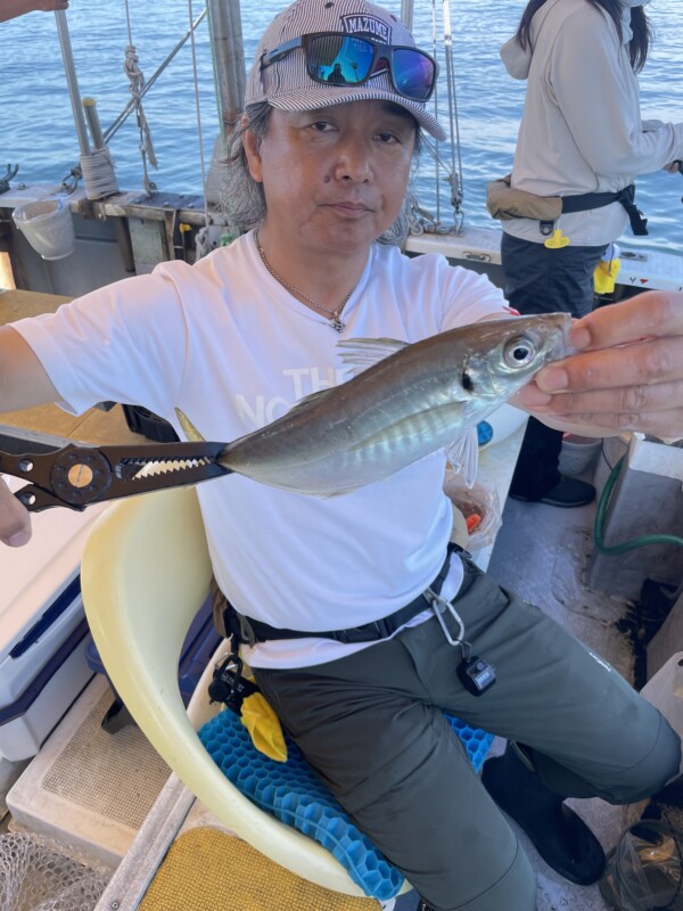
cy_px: 456
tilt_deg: -33.7
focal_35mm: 26
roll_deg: +2.3
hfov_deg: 53.1
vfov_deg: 67.3
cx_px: 342
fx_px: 684
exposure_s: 1/686
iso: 32
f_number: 1.6
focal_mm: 4.2
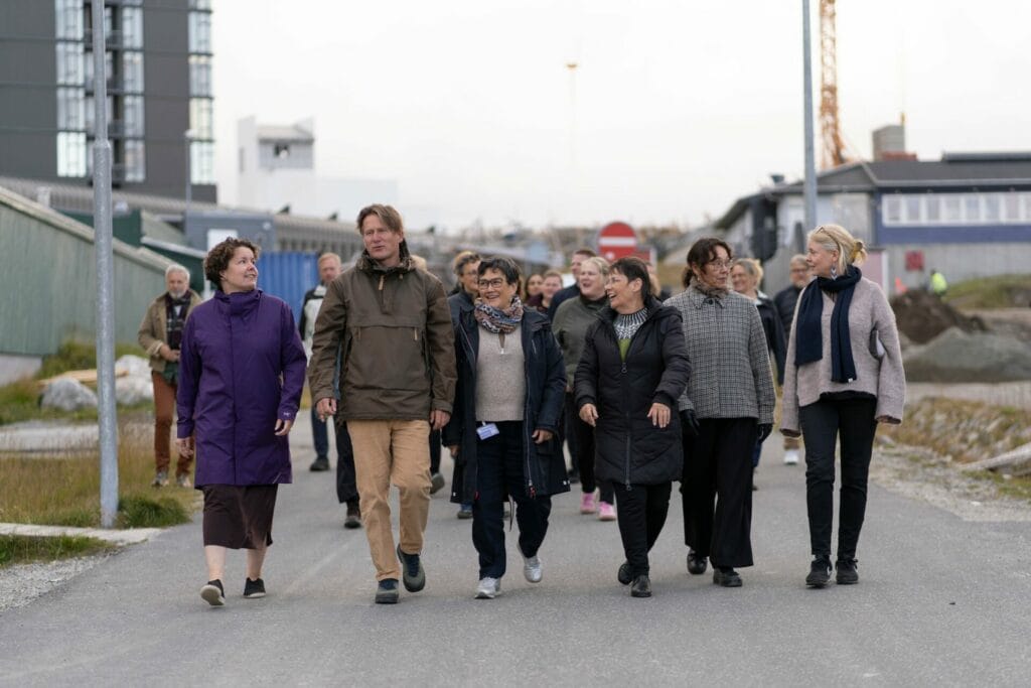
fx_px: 2691
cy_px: 379
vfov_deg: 14.6
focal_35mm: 94
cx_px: 535
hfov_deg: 21.7
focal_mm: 85
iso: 160
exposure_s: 1/1250
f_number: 2
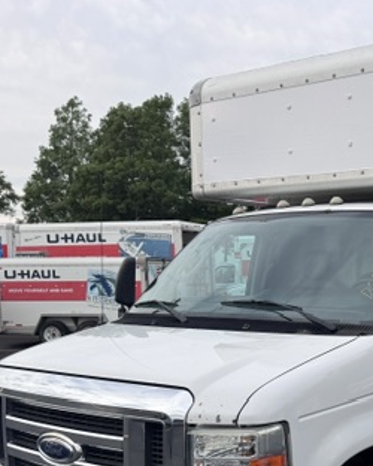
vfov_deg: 38.0
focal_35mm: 48
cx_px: 377
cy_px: 336
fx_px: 662
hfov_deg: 29.3
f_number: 1.78
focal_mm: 6.76
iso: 80
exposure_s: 1/739
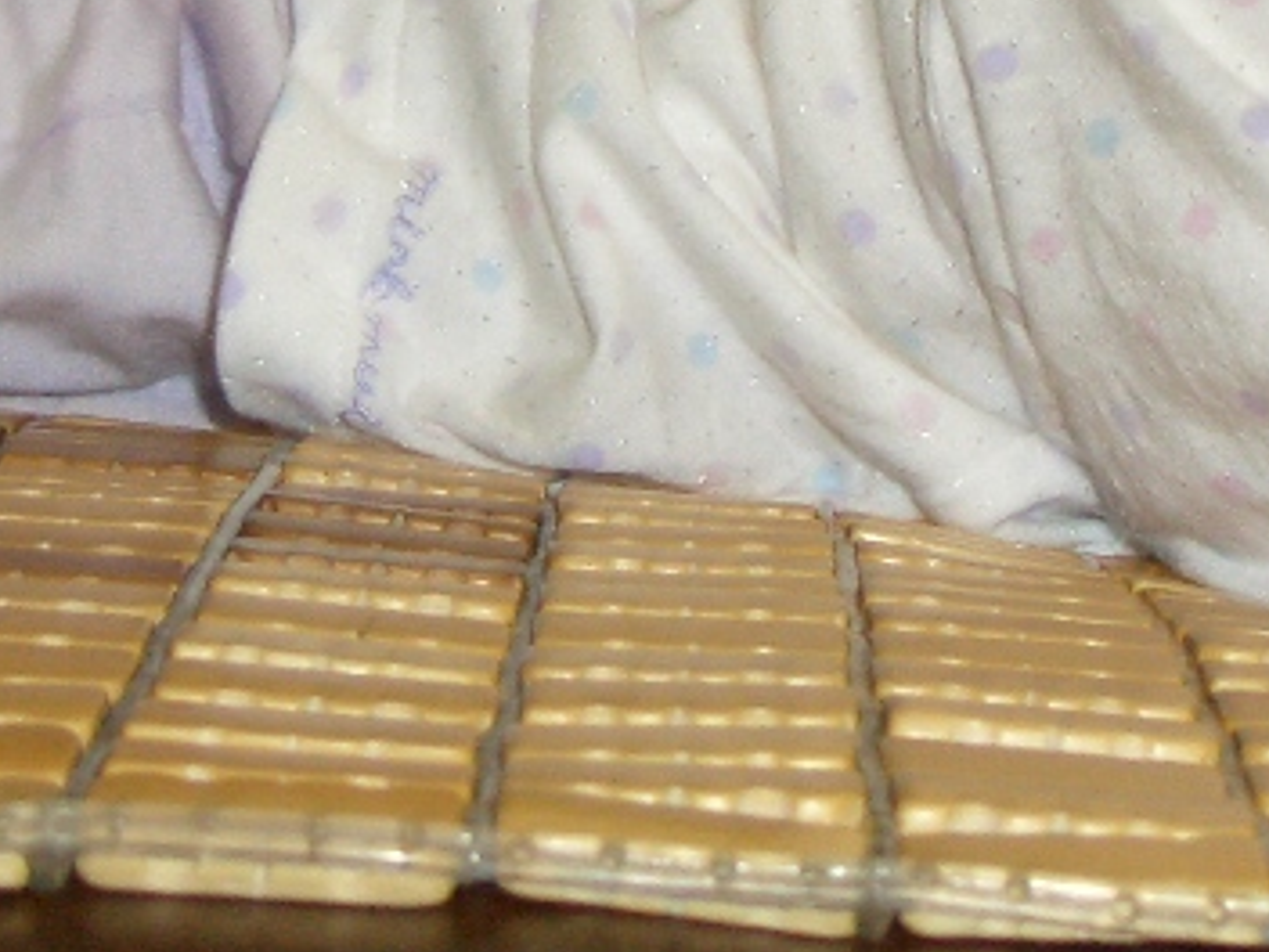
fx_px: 4399
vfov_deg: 11.8
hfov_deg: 16.4
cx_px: 912
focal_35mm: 120
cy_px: -476
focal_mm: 7.1
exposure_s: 1/60
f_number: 2.8
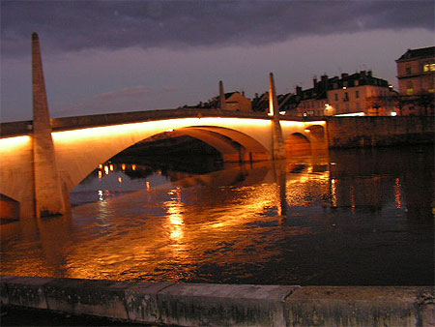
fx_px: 453
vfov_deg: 39.7
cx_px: 218
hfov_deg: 51.3
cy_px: 164
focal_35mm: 36
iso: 200
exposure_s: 1/10
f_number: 3.2
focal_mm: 6
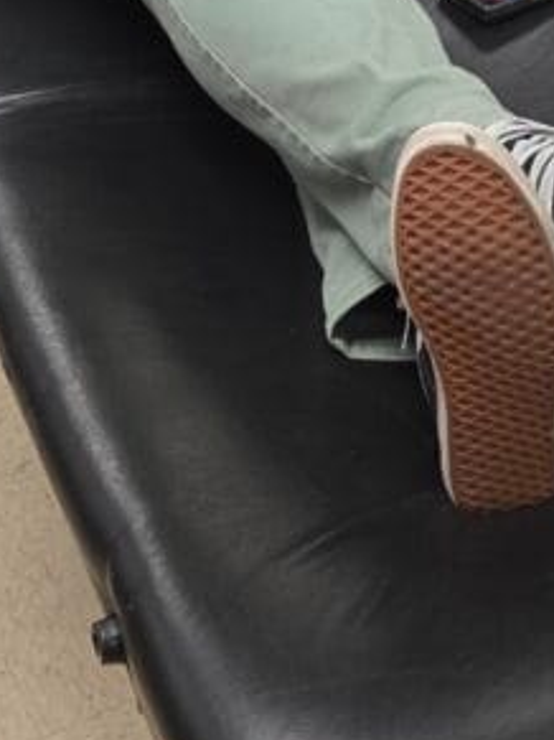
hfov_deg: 18.2
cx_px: 290
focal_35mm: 81
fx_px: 1730
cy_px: -364
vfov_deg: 20.7
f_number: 1.7
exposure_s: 1/120
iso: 320
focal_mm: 6.3
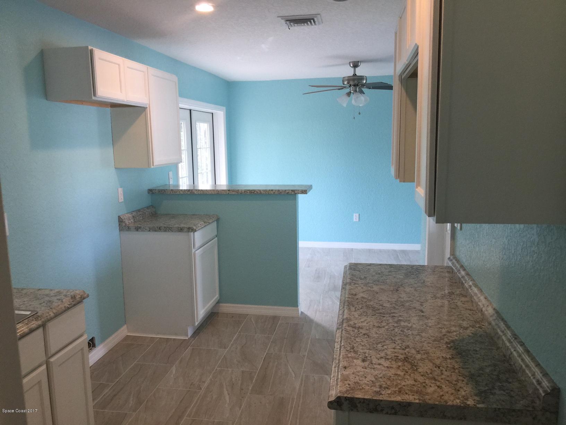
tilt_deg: -8.1
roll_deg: +0.0
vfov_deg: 48.2
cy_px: 212
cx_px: 283
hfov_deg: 61.7
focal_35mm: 29
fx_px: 474
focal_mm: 4.15
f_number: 2.2
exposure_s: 1/30
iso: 50
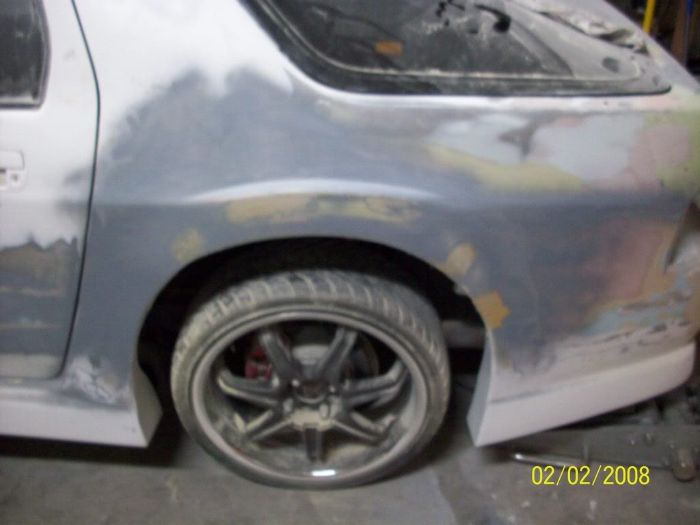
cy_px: 262
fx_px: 748
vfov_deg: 38.7
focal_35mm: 37
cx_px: 350
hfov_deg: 50.1
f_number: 2.8
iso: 163
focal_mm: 6.2
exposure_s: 1/8
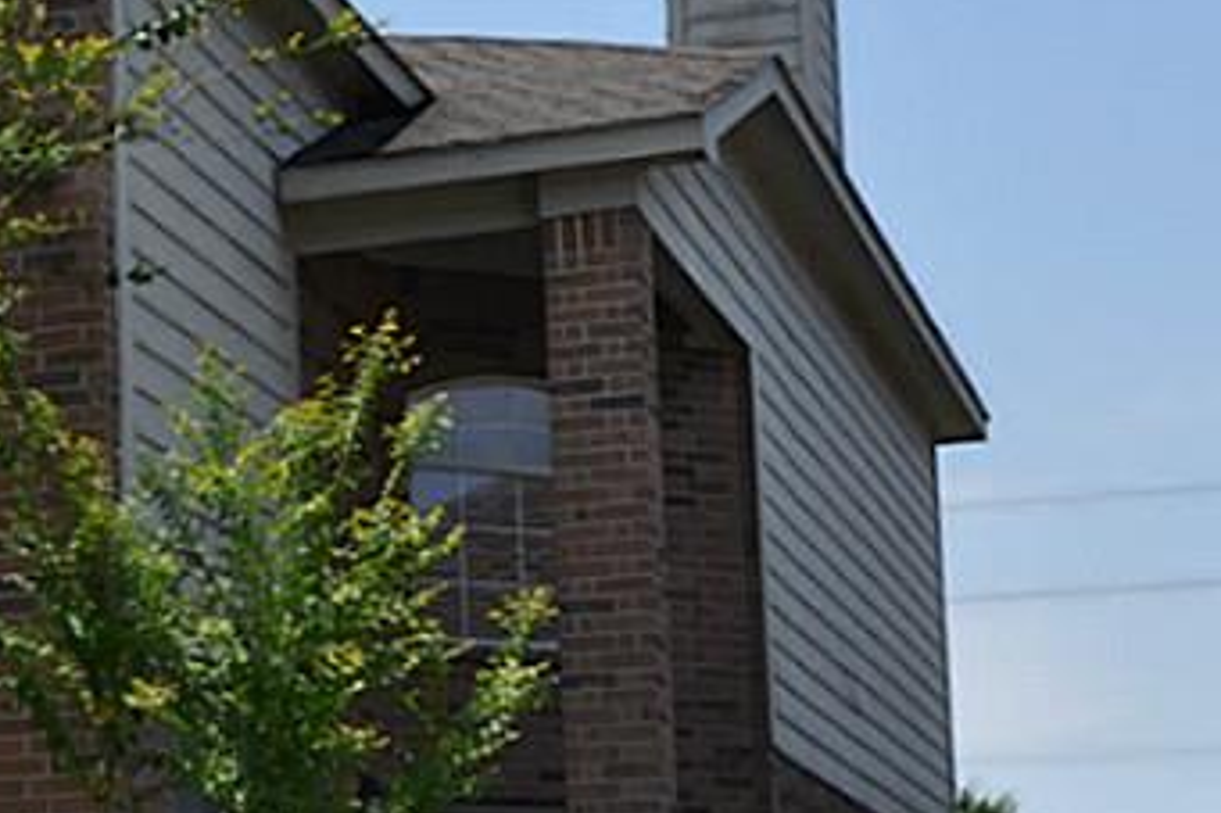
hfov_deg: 17.8
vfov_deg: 12.6
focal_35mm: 108
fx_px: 3661
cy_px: 620
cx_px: -326
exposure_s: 1/500
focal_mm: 24
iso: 250
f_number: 11
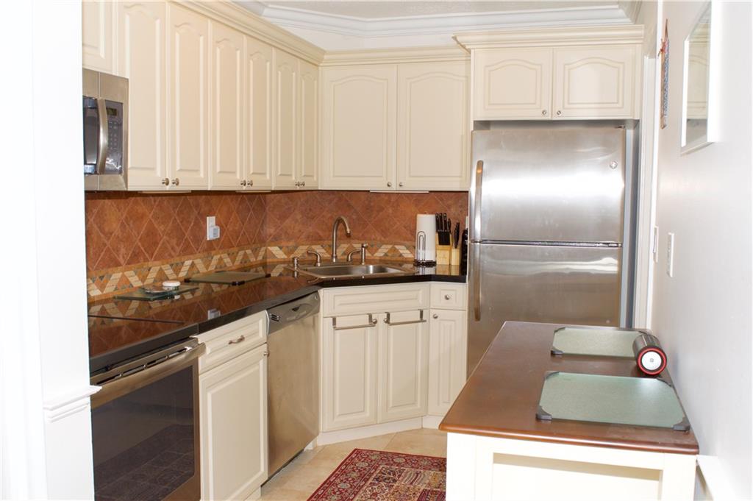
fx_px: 721
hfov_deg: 55.1
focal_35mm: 34
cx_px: 376
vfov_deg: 38.3
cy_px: 250
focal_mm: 23
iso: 400
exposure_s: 1/60
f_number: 11
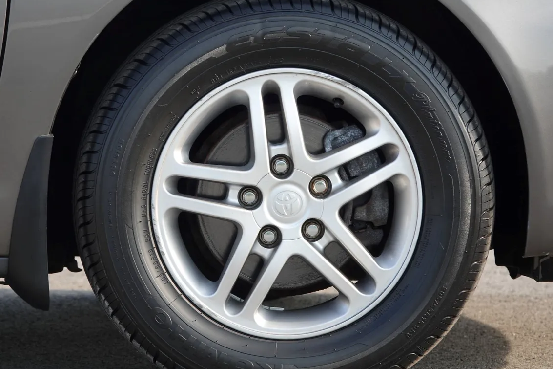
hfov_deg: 3.3
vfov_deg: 2.2
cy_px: 180
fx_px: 9553
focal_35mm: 622
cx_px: 266
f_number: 4
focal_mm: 212.77
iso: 160
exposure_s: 1/250
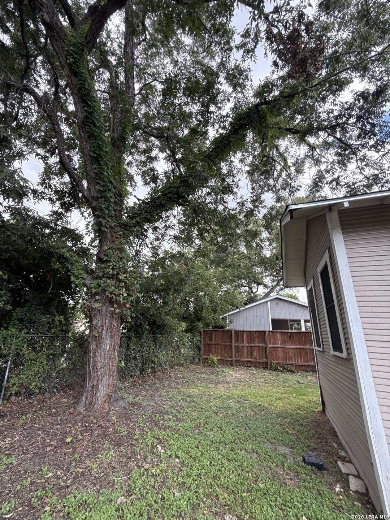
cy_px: 260
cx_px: 195
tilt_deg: +21.3
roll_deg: -3.9
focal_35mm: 14
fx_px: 210
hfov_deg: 85.7
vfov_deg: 102.1
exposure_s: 1/216
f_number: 2.2
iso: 64
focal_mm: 2.22
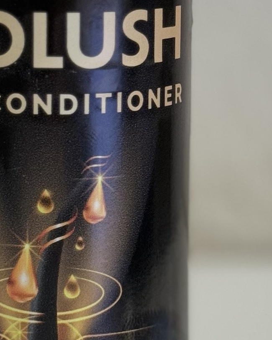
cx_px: 89
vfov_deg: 11.1
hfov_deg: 8.9
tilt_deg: -9.0
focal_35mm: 173
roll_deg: -0.1
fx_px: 1740
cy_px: 119
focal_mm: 6.76
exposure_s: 1/60
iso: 200
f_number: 1.78
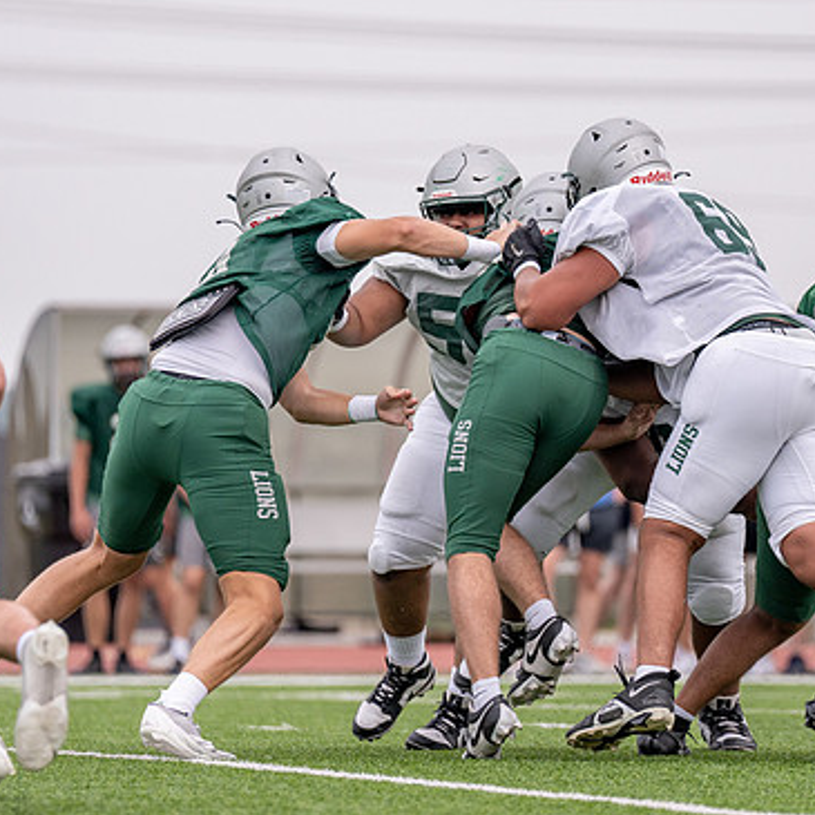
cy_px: 351
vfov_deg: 4.3
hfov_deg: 4.3
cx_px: 545
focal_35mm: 410
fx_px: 10921
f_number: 2.8
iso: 250
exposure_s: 1/3200
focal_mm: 200
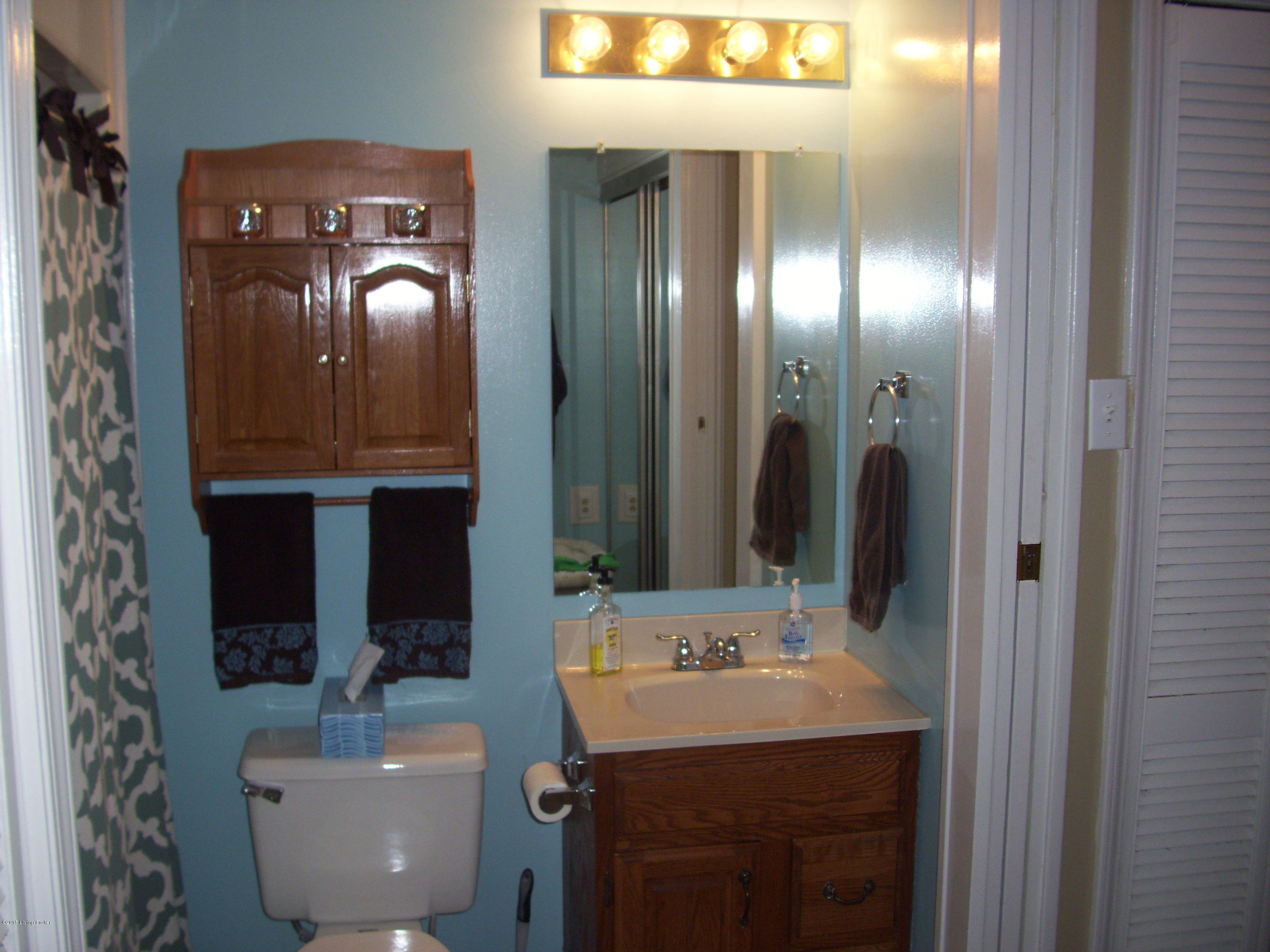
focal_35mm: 34
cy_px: 476
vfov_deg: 41.8
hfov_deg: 54.0
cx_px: 635
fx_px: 1247
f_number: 2.9
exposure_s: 1/40
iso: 100
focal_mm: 5.7
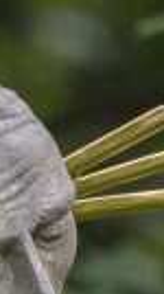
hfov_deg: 0.6
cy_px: 465
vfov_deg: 1.0
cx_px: -125
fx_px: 16382
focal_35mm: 2111
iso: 250
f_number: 5.6
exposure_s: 1/250
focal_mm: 450
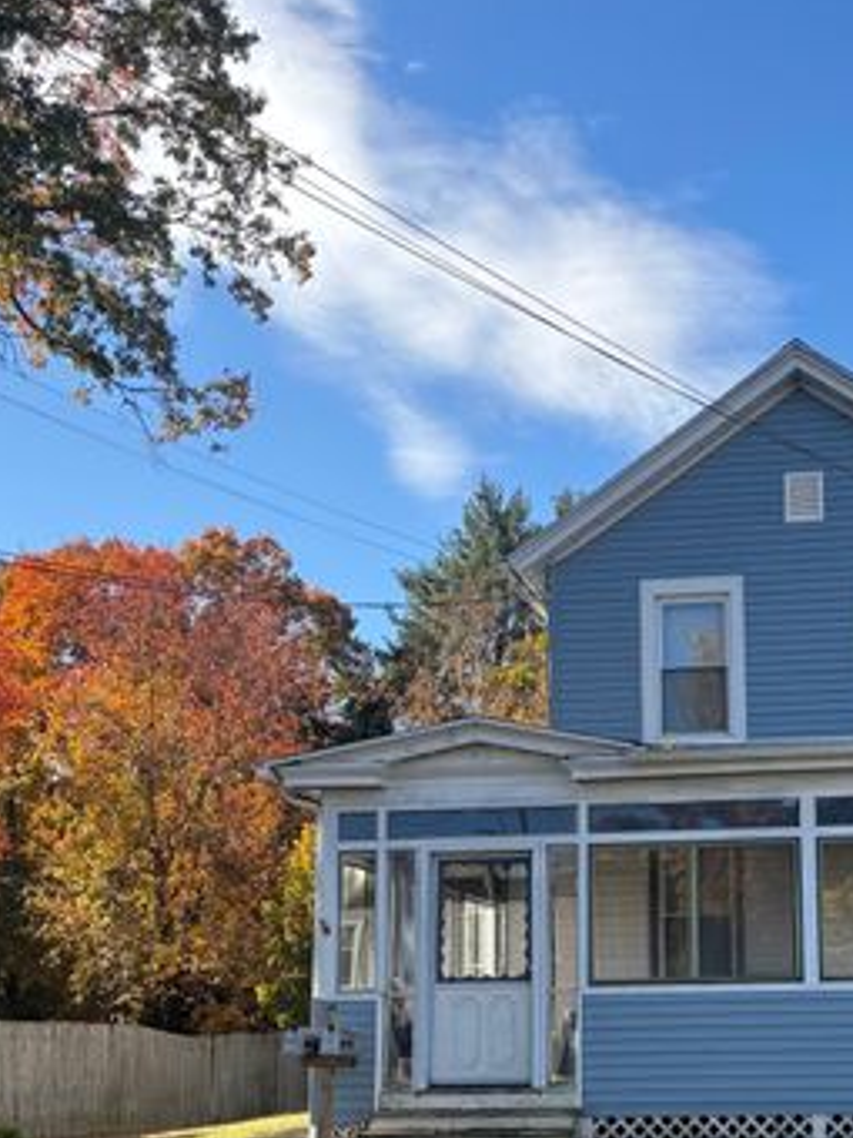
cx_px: 709
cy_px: 808
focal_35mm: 51
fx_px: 1676
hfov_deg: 27.8
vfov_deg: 36.9
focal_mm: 5.96
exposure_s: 1/1695
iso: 50
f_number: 1.6
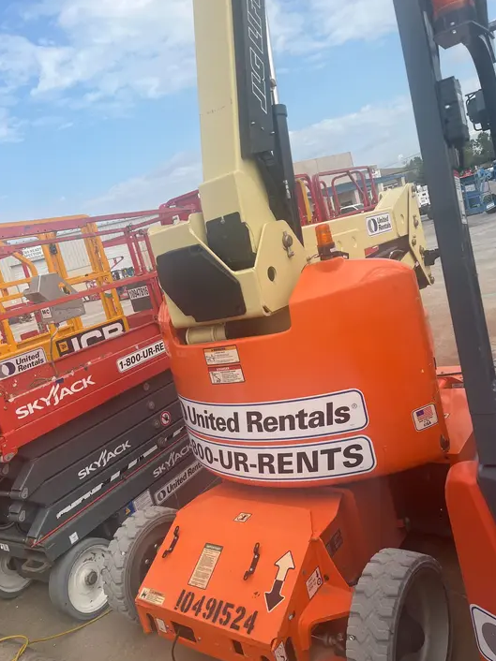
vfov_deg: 65.3
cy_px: 321
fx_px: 516
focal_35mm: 27
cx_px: 239
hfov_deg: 51.3
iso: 50
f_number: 1.6
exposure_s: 1/2632
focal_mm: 5.1
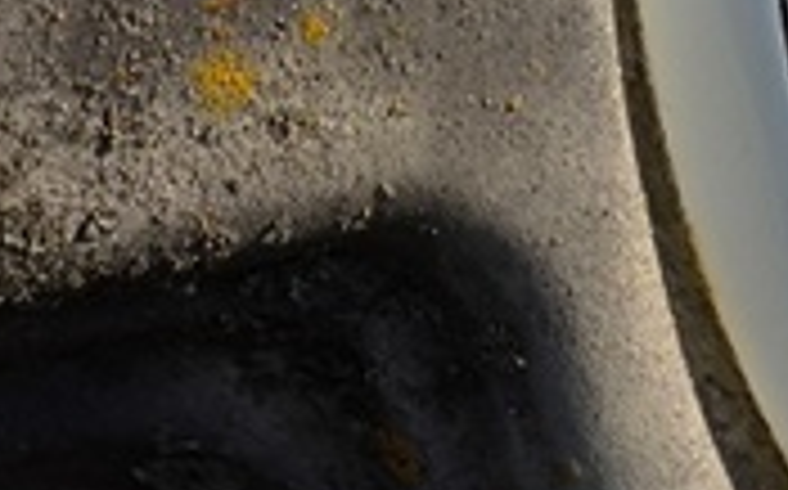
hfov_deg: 8.4
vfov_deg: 5.4
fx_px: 5192
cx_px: 1295
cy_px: 324
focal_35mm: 242
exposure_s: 1/2162
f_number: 1.7
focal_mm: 4.71
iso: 50
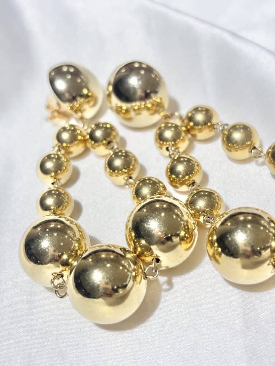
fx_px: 551
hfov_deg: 28.0
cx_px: 138
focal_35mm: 52
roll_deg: +14.2
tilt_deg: -44.1
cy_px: 183
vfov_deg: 36.8
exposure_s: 1/222
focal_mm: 5.96
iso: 32
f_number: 1.6
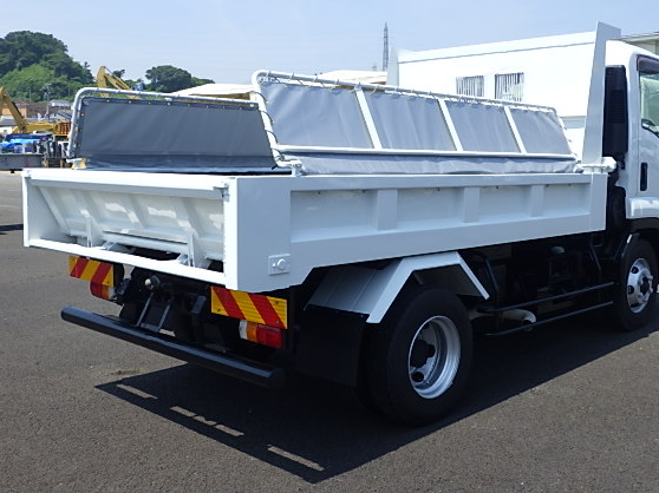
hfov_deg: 47.8
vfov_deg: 36.7
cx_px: 367
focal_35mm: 39
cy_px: 217
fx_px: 742
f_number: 4.6
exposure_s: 1/640
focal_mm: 6.1
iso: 125
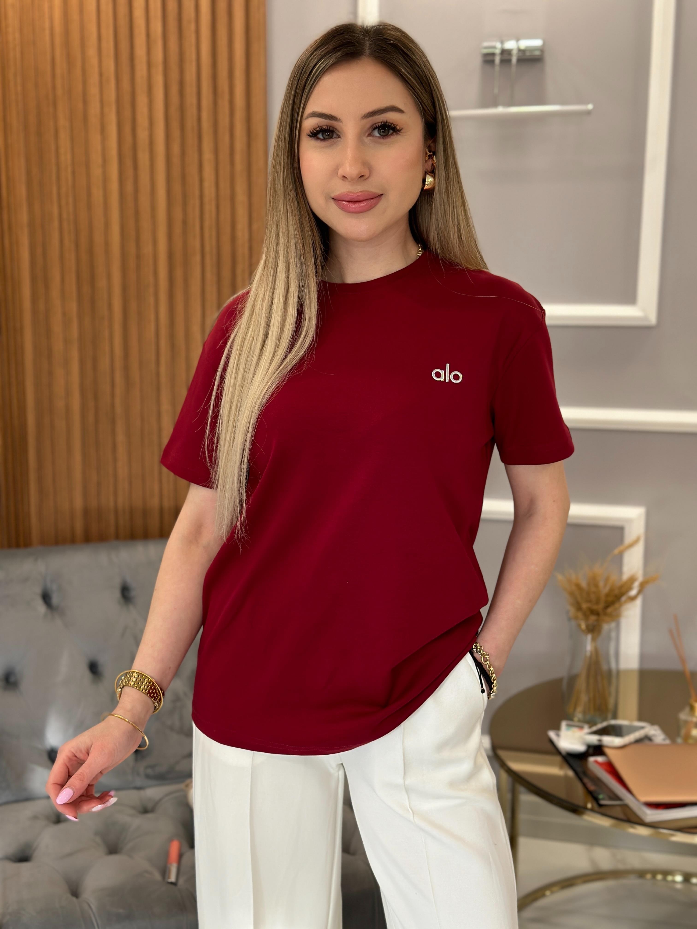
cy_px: 464
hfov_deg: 30.3
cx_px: 348
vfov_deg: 39.7
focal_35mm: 48
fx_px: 1289
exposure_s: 1/119
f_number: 1.78
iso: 125
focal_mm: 6.86
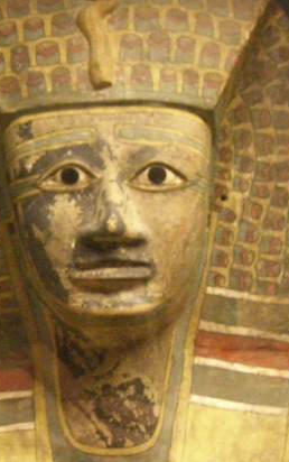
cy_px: 340
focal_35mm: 75
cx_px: 91
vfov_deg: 27.2
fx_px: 944
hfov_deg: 17.4
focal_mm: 6.2
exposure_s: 1/20
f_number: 2.7
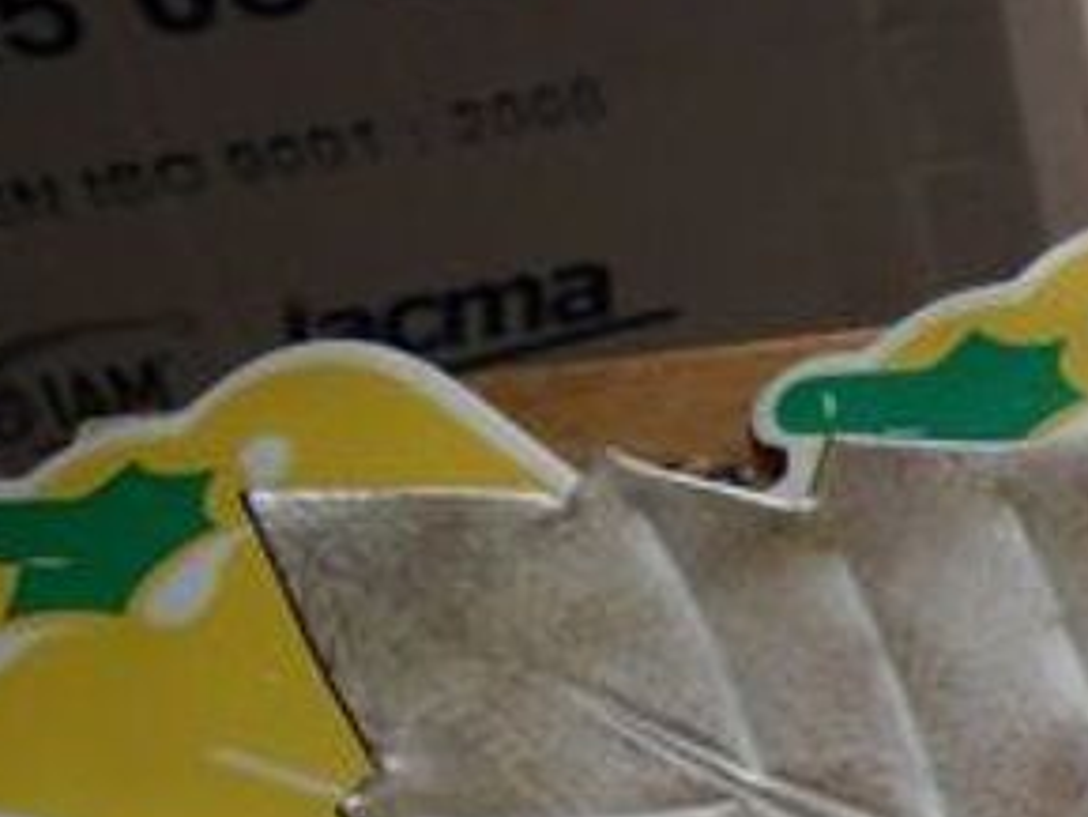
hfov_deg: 14.9
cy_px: 1246
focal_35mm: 121
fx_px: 3805
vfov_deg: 11.7
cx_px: 1736
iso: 100
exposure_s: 1/60
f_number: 3.2
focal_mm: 6.3
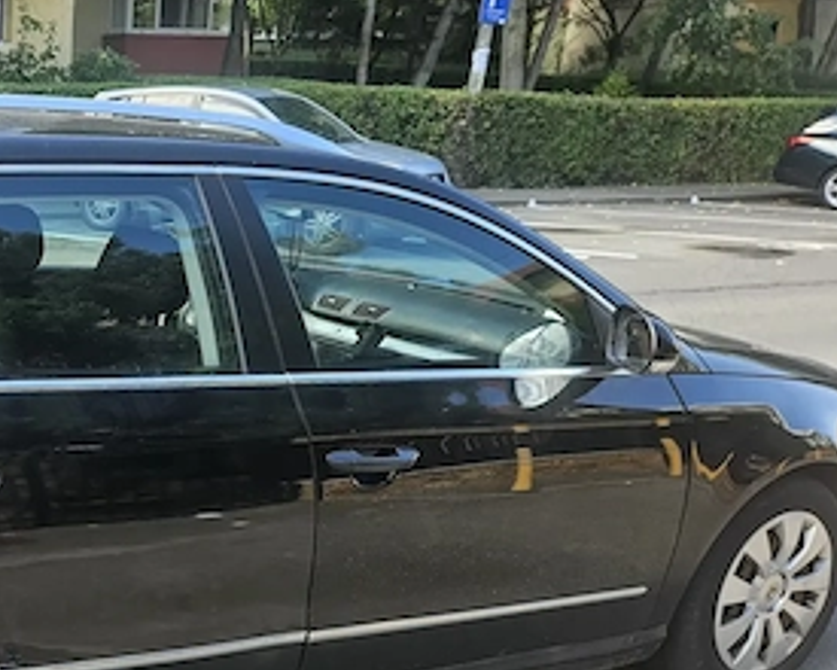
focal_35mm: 49
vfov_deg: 30.7
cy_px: 408
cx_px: -46
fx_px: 1214
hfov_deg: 33.9
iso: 40
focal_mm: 5.4
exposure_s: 1/180
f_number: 1.8
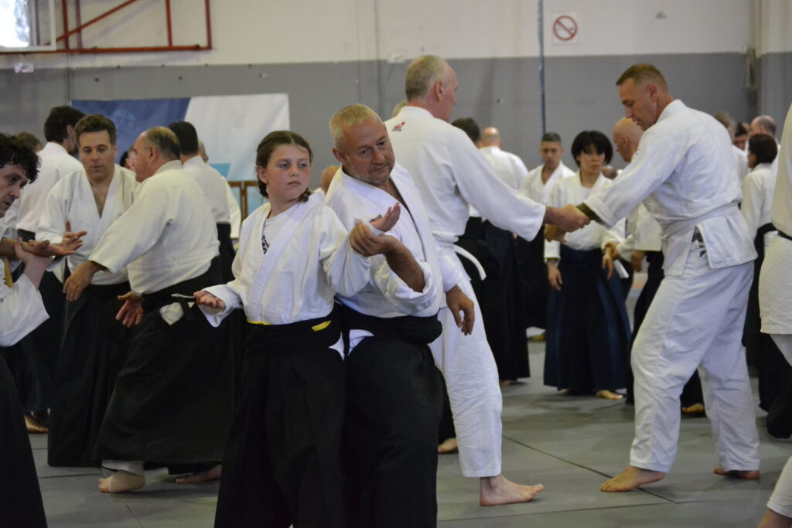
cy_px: 264
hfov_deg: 24.6
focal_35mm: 82
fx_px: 1815
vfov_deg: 16.6
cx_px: 396
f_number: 4
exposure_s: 1/320
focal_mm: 55
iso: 3200
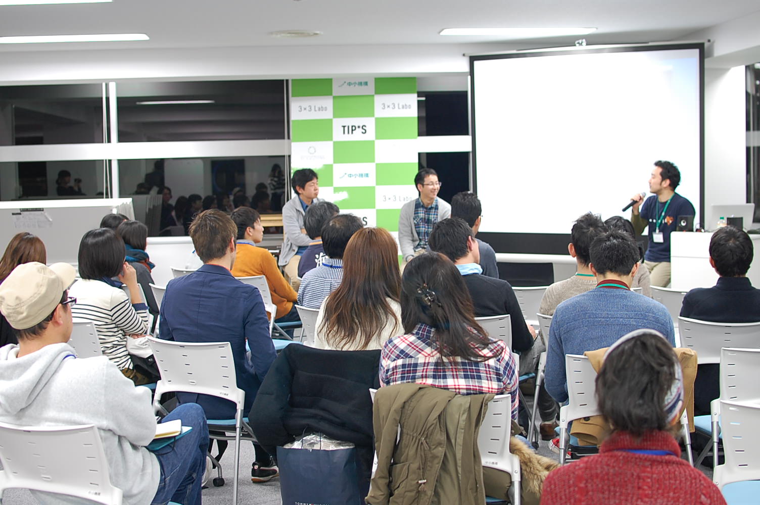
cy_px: 252
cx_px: 380
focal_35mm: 52
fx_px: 1107
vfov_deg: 25.7
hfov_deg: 37.9
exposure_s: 1/40
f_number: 3.2
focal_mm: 35
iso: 400
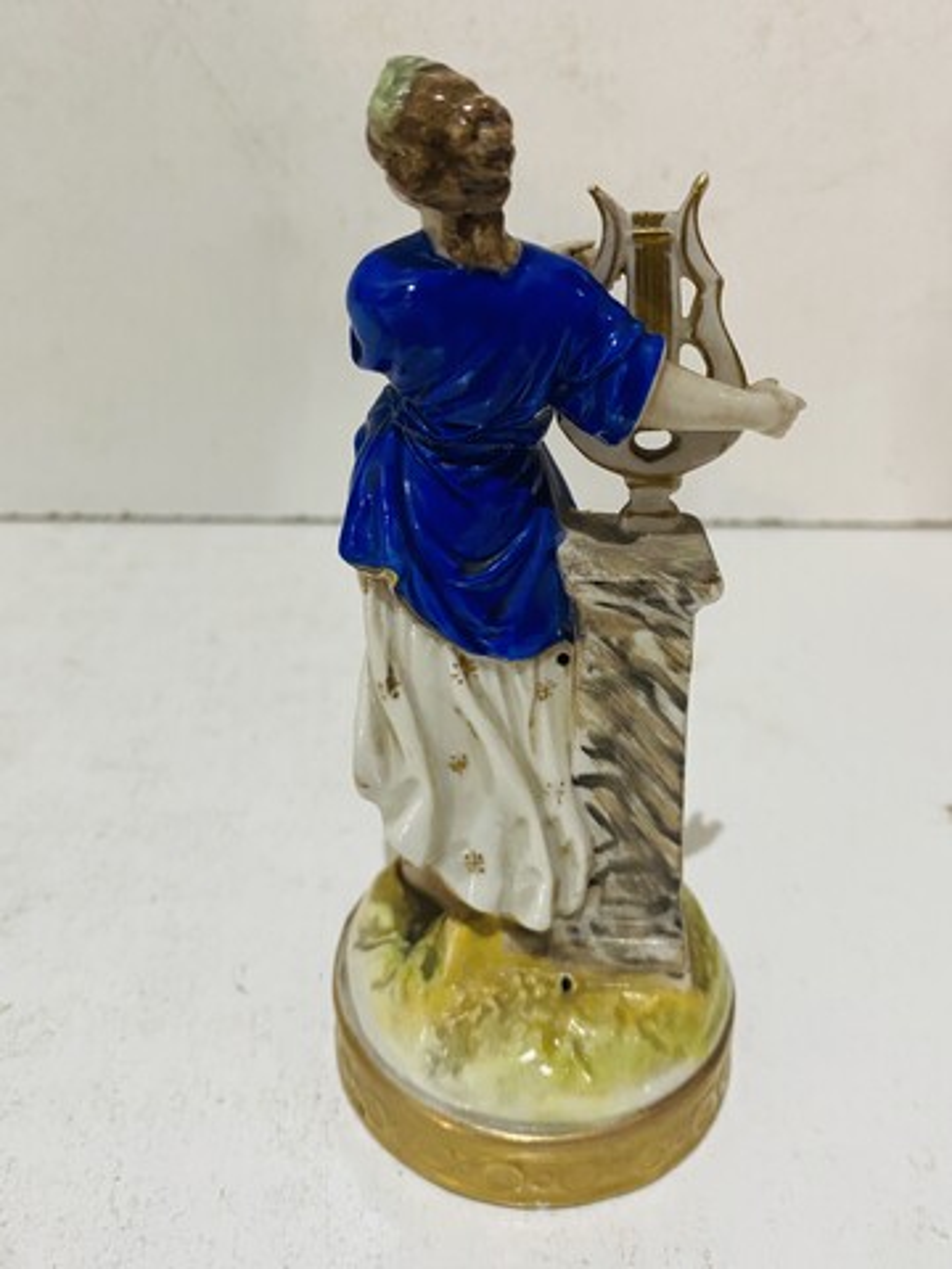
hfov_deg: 54.9
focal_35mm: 25
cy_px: 634
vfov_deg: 69.4
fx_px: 917
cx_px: 476
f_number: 1.8
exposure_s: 1/60
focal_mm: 4.25
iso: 320
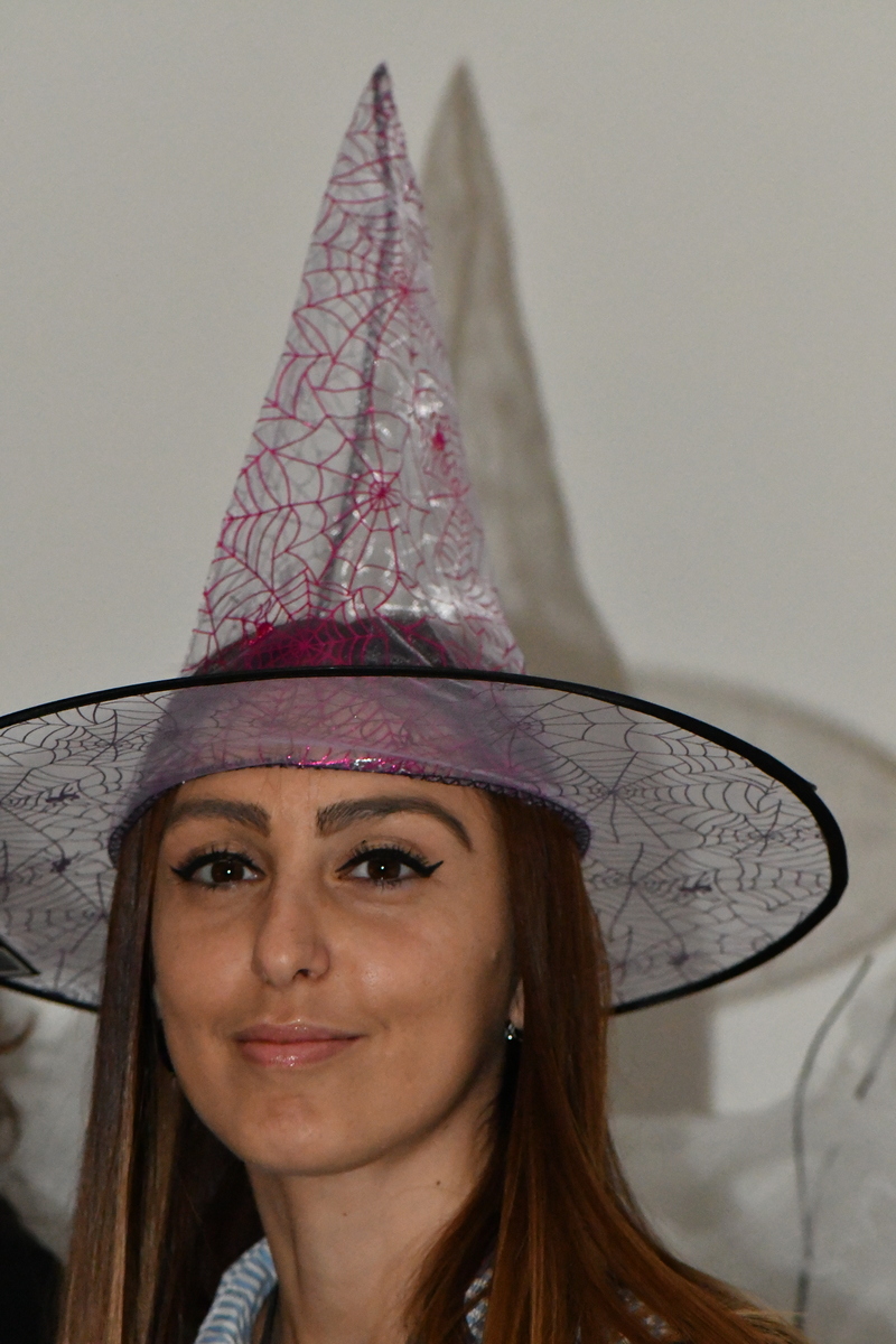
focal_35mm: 158
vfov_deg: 13.0
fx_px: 5880
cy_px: 672
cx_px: 448
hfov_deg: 8.7
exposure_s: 1/160
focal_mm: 105
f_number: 5.6
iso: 10000
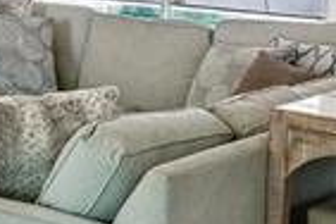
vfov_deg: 11.0
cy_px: -117
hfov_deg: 13.5
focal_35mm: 120
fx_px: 1116
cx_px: -417
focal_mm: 16.5
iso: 400
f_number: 8
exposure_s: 1/50
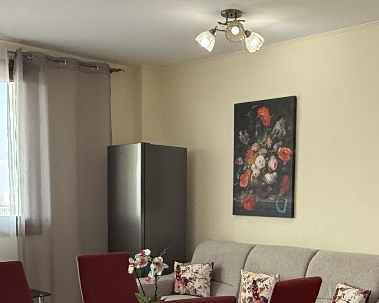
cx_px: 253
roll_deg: -1.1
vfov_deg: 27.7
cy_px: 268
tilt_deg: -6.9
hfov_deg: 35.0
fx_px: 594
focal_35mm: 53
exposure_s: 1/100
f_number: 2.2
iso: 250
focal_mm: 2.22
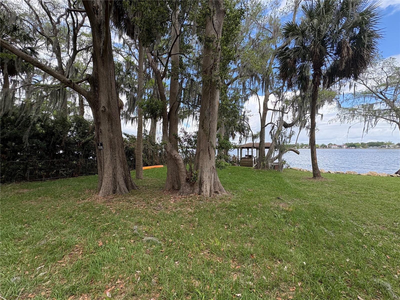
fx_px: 162
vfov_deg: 85.7
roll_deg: +0.9
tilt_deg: +1.0
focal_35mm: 14
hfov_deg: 102.1
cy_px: 150
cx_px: 200
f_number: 2.2
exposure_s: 1/544
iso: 64
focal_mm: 2.22
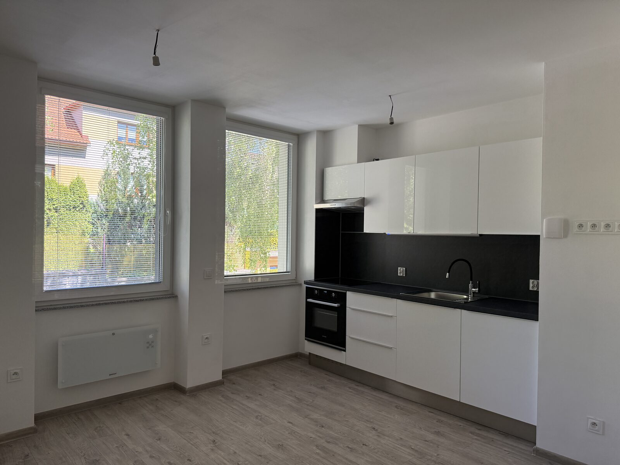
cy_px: 232
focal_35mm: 24
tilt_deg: -0.2
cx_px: 310
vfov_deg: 56.8
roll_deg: -0.8
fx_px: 430
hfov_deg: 71.6
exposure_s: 1/243
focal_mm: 6.76
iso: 160
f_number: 1.78
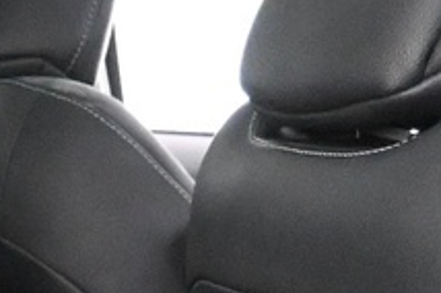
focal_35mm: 182
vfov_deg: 7.2
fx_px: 2226
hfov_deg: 10.8
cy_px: 638
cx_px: -268
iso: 10000
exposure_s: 1/60
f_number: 3.5
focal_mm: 16
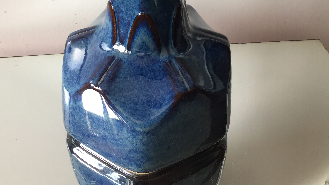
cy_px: -25
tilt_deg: -28.5
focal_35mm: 46
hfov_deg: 44.5
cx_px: 151
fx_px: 401
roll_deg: +1.0
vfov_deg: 24.1
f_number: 2.2
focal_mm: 4.15
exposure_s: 1/33
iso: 32
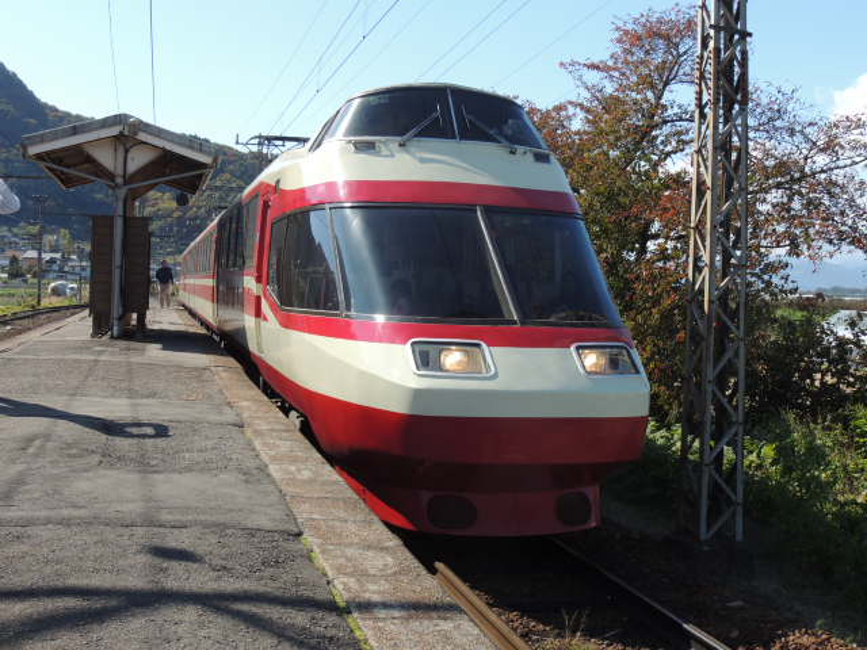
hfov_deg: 40.4
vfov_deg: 30.9
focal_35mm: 47
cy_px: 325
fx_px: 1177
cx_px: 434
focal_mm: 8.3
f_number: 5.5
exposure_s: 1/320
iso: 100
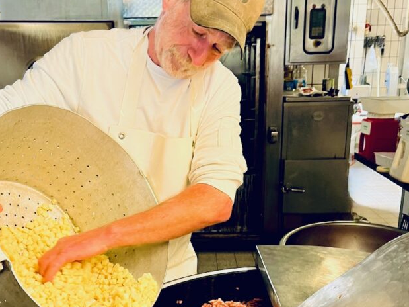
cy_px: 217
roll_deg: -1.0
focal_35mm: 43
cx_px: 186
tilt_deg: -16.7
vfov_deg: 33.1
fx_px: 508
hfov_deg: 43.8
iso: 80
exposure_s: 1/50
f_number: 1.6
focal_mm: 5.1
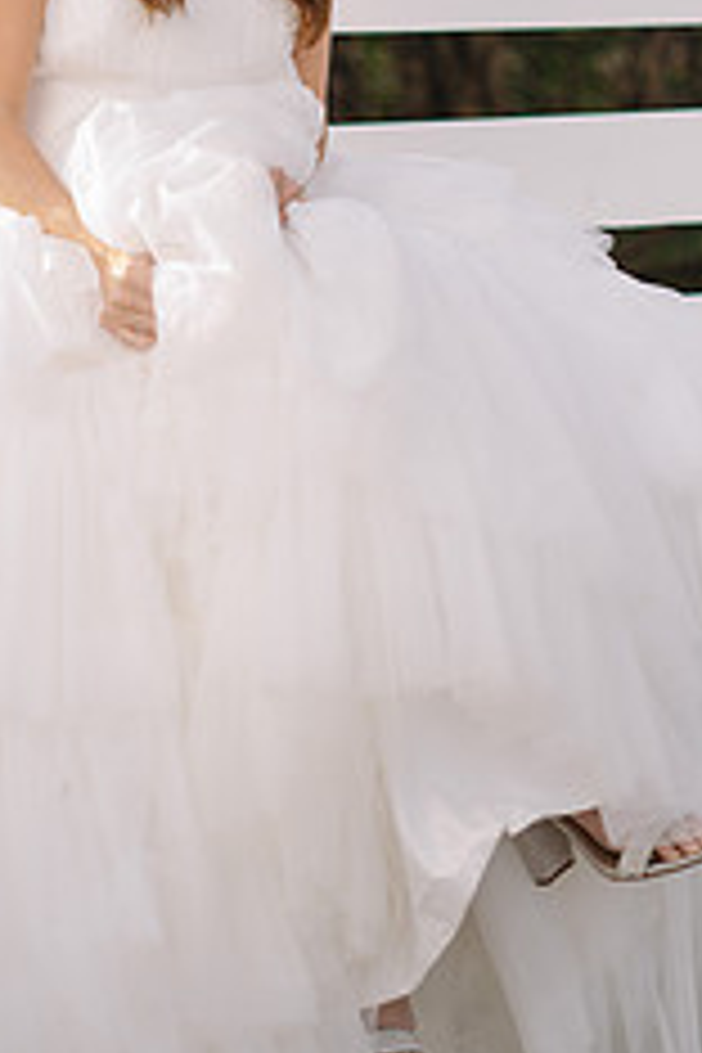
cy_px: 310
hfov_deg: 14.3
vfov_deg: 21.1
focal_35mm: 96
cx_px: 342
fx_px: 2808
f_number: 2
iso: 64
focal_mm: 50
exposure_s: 1/200
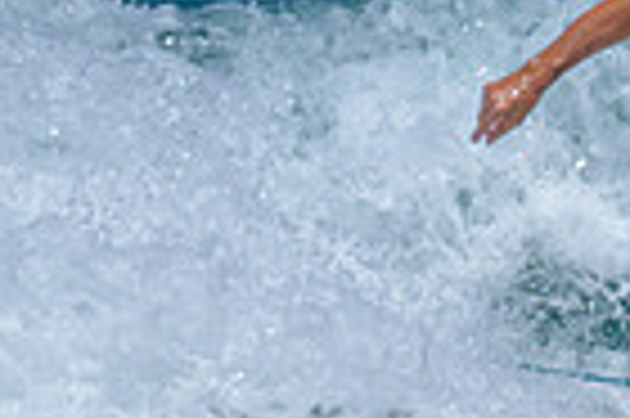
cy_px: 346
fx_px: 79339
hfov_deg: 0.5
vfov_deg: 0.3
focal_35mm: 4539
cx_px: 1015
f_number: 6.3
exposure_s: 1/2500
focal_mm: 800
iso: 200
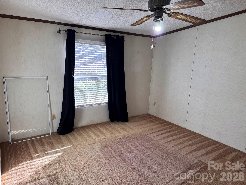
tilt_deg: -12.2
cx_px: 123
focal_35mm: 24
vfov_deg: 56.8
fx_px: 171
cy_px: 92
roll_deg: -2.1
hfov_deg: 71.6
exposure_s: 1/120
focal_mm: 6.76
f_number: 1.78
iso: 64
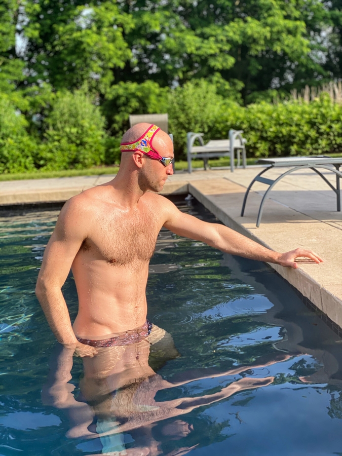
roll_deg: +2.9
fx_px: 685
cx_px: 171
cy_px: 228
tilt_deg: -6.8
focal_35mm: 52
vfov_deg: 36.8
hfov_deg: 28.0
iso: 20
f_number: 2
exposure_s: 1/959
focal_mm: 6
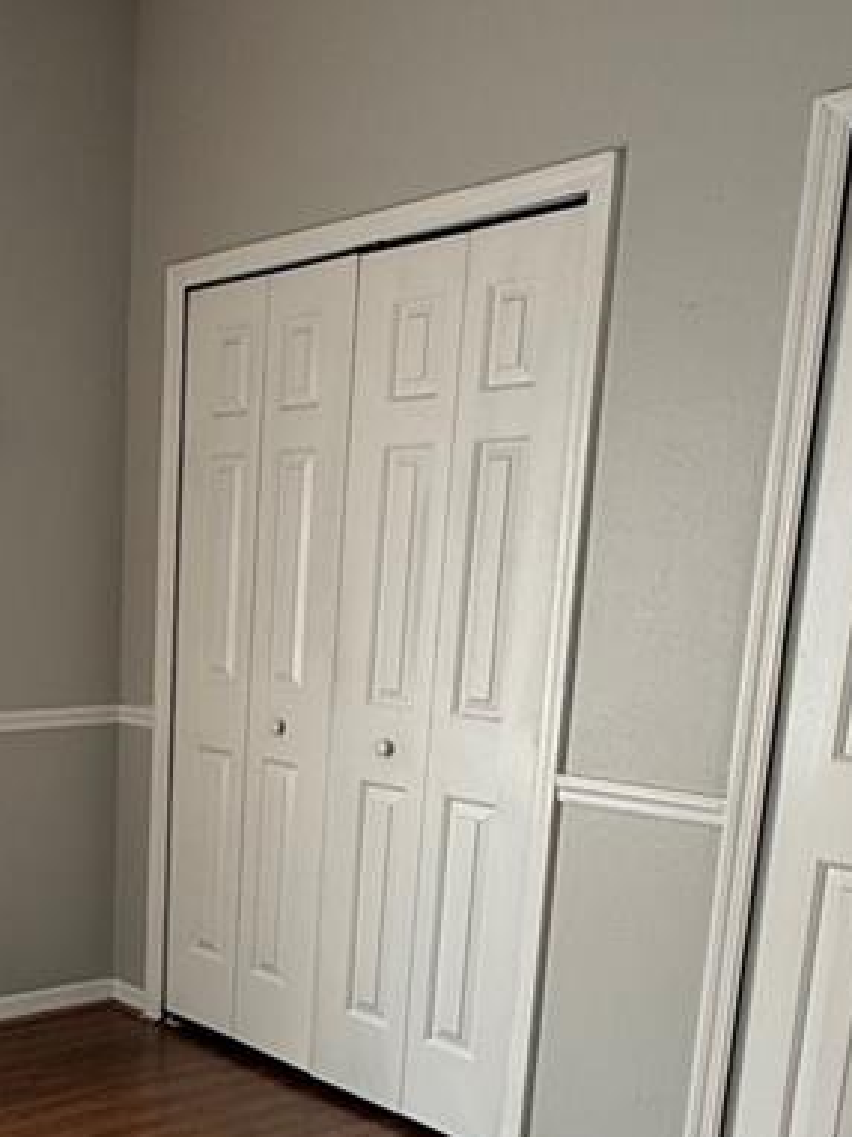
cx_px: -101
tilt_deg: -13.0
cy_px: 872
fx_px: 1446
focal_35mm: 44
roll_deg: -0.9
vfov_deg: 41.5
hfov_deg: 29.4
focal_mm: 2.22
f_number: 2.2
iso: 100
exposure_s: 1/99
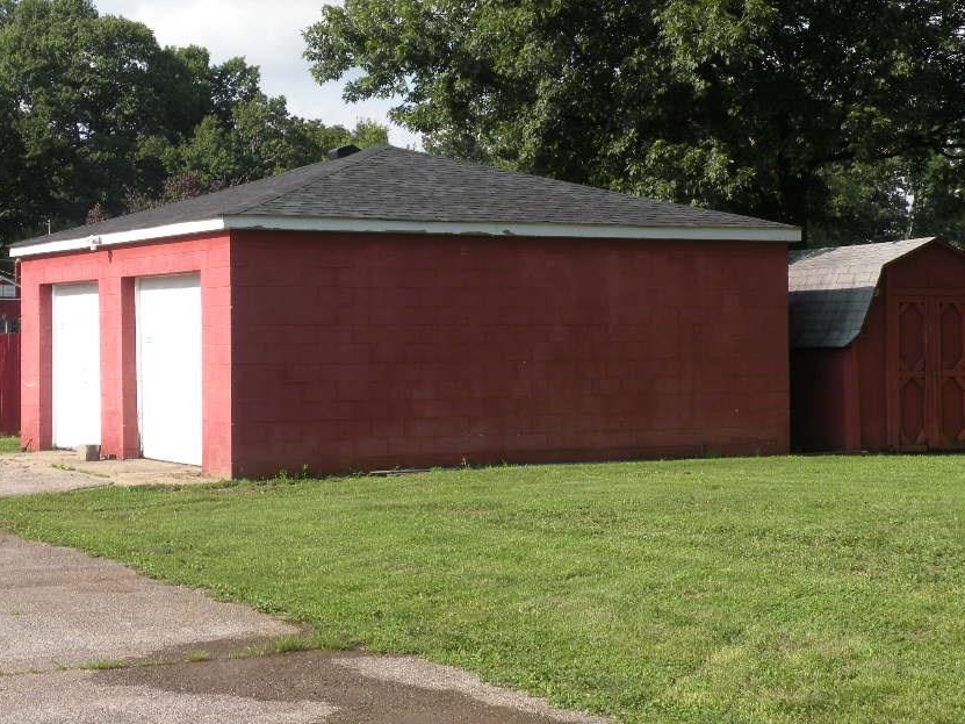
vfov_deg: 21.3
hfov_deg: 28.2
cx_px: 433
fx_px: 1923
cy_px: 334
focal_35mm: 69
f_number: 5.6
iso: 64
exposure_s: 1/190
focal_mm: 9.8
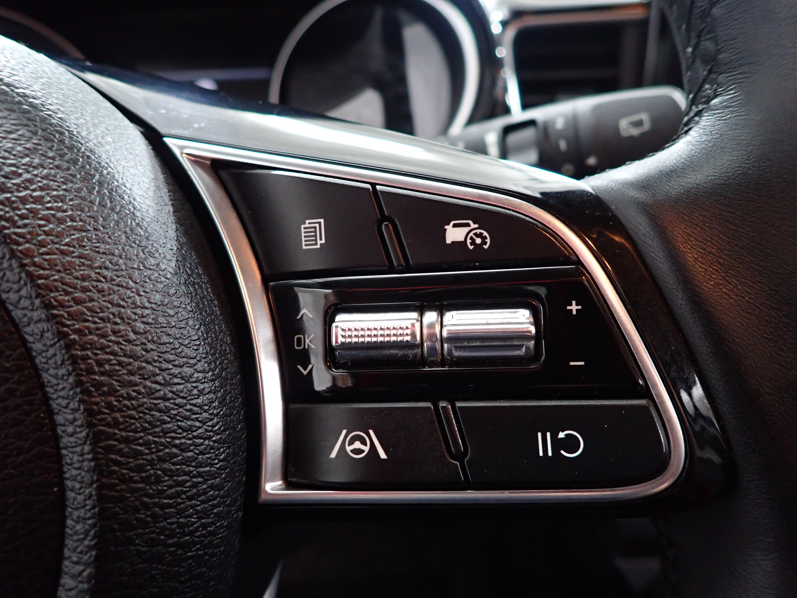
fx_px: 576
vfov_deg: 54.9
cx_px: 398
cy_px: 299
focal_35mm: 25
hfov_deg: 69.4
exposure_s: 1/30
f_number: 2
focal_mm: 4.5
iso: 640
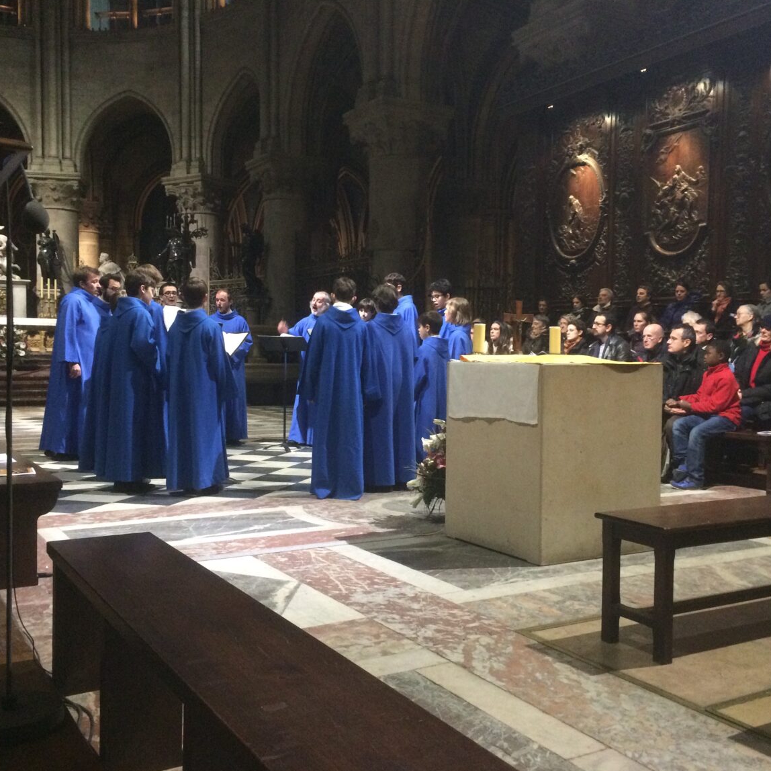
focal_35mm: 35
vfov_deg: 47.2
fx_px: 882
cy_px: 392
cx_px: 393
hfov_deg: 47.2
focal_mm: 4.15
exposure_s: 1/15
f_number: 2.2
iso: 400
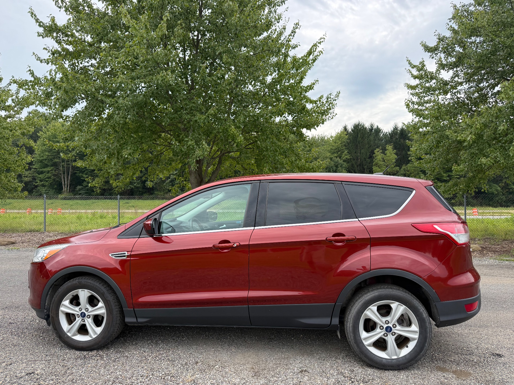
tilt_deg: +1.6
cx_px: 257
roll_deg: +0.1
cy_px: 192
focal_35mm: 24
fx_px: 356
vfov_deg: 56.8
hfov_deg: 71.6
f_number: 1.78
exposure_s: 1/1553
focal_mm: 6.76
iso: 100
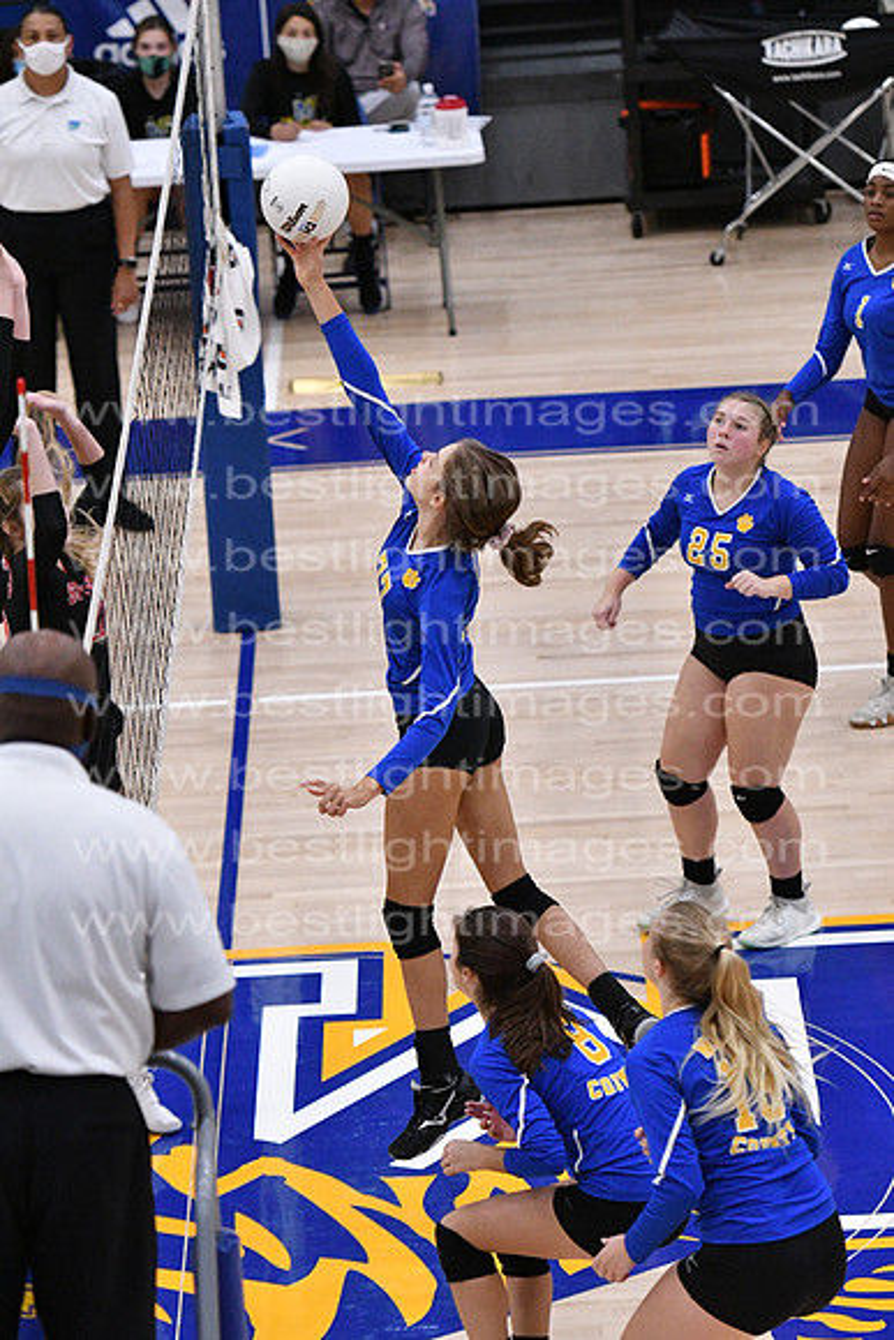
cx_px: 447
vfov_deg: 11.2
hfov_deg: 7.5
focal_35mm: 183
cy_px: 670
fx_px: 6812
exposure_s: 1/1250
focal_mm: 122
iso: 6400
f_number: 3.2
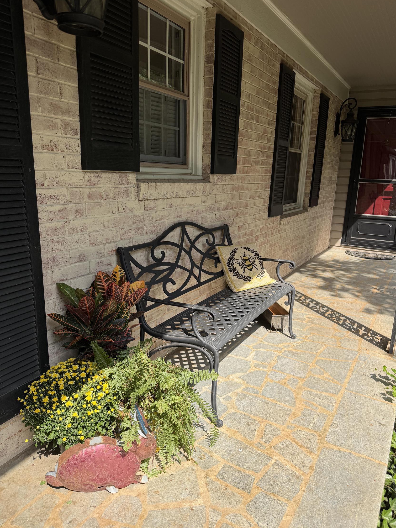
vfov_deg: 69.4
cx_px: 206
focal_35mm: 25
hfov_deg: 54.9
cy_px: 272
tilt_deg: -15.2
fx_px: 381
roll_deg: -1.6
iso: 80
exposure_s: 1/2370
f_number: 1.78
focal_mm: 6.76
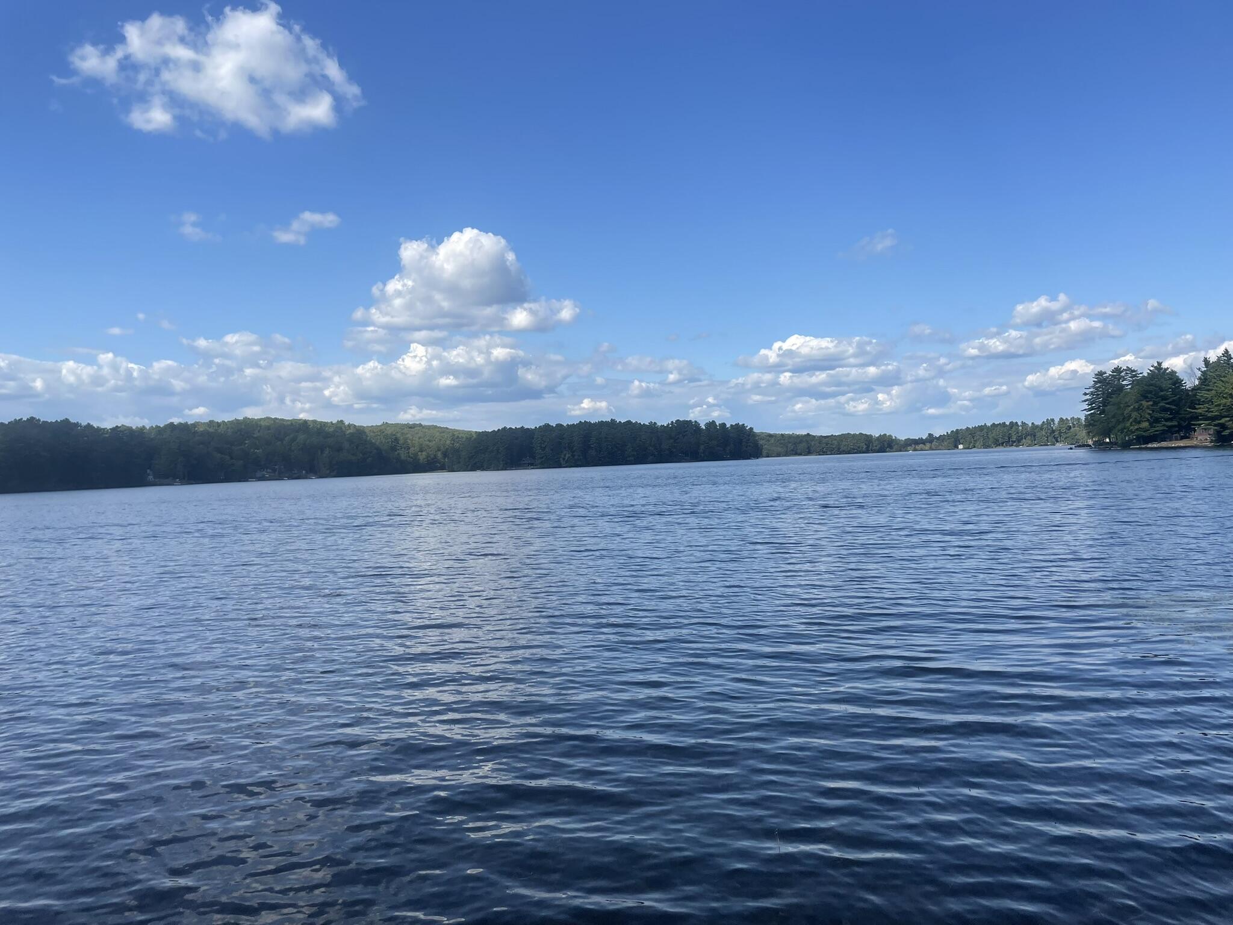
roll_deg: +0.7
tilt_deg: -0.6
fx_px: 926
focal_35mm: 26
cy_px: 462
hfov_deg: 67.3
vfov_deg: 53.1
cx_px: 616
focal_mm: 4.2
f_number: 1.6
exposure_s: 1/3731
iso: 32
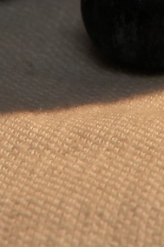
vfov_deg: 1.8
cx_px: 260
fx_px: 7895
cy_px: -468
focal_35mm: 1154
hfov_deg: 1.2
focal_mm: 187
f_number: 11
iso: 1250
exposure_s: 1/200
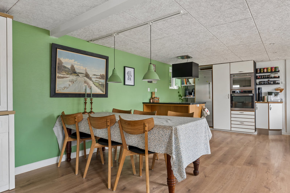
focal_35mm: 23
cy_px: 96
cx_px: 145
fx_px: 187
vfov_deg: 54.6
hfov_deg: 75.5
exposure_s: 1/6
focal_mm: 15.5
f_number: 8
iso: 400
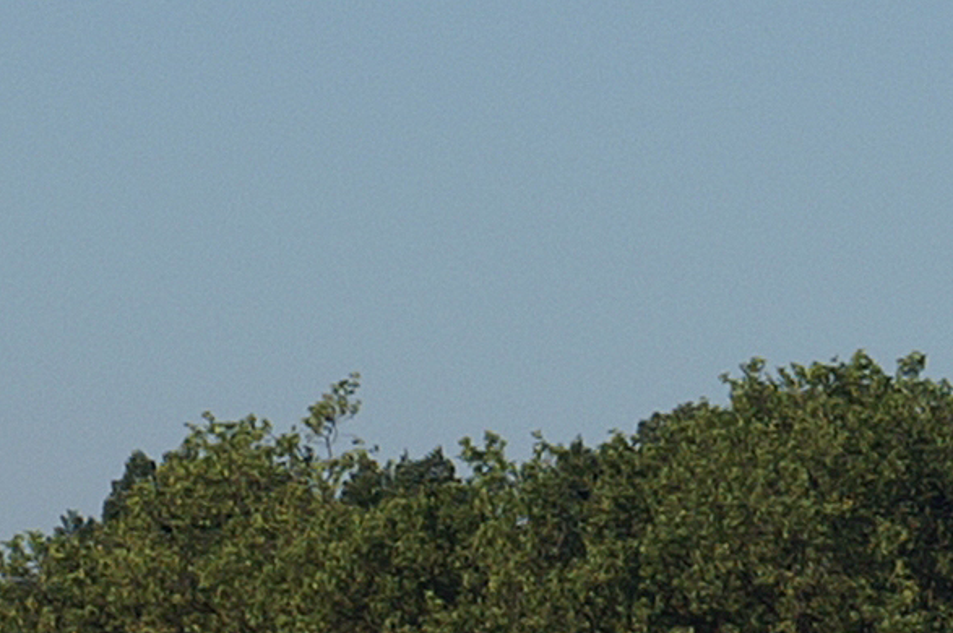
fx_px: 22370
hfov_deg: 2.4
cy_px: 995
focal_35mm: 846
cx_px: 1427
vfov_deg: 1.6
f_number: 11
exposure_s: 1/300
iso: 100
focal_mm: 110
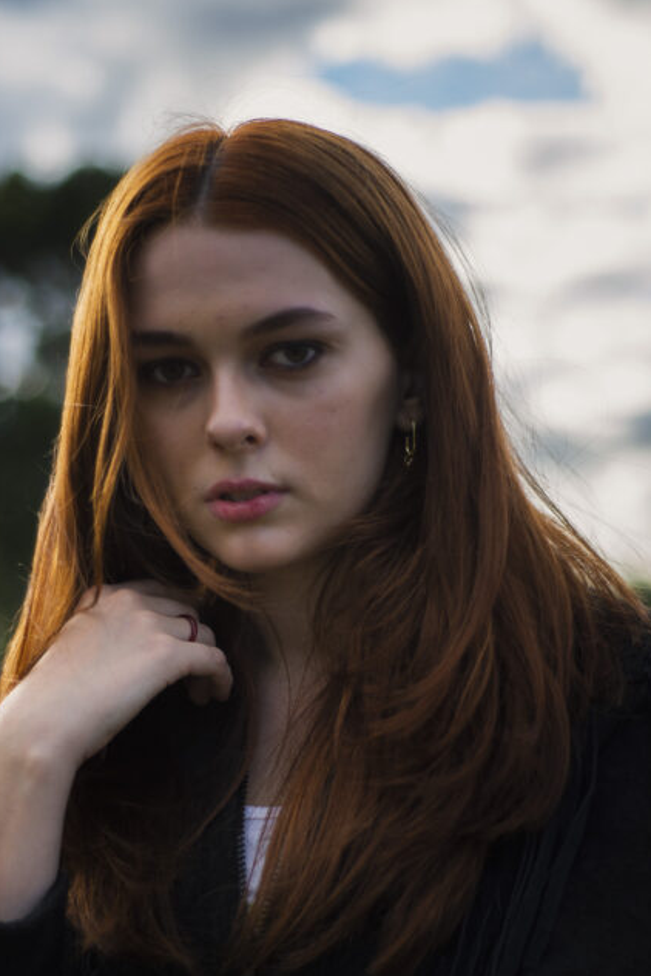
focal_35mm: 81
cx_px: 250
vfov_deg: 24.8
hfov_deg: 16.9
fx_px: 2195
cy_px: 721
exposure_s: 1/4000
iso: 450
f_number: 2.2
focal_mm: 50
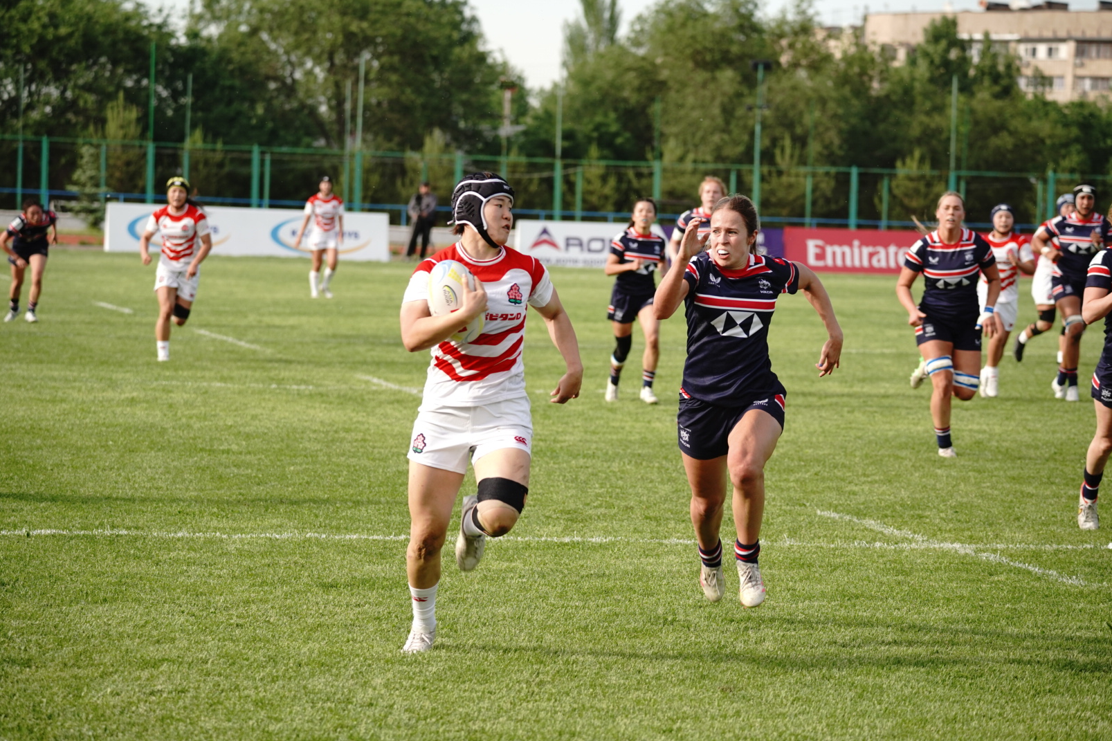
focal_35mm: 152
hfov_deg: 13.5
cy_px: 372
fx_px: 4704
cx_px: 555
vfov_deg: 9.0
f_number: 5.6
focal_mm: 151.3
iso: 400
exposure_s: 1/800
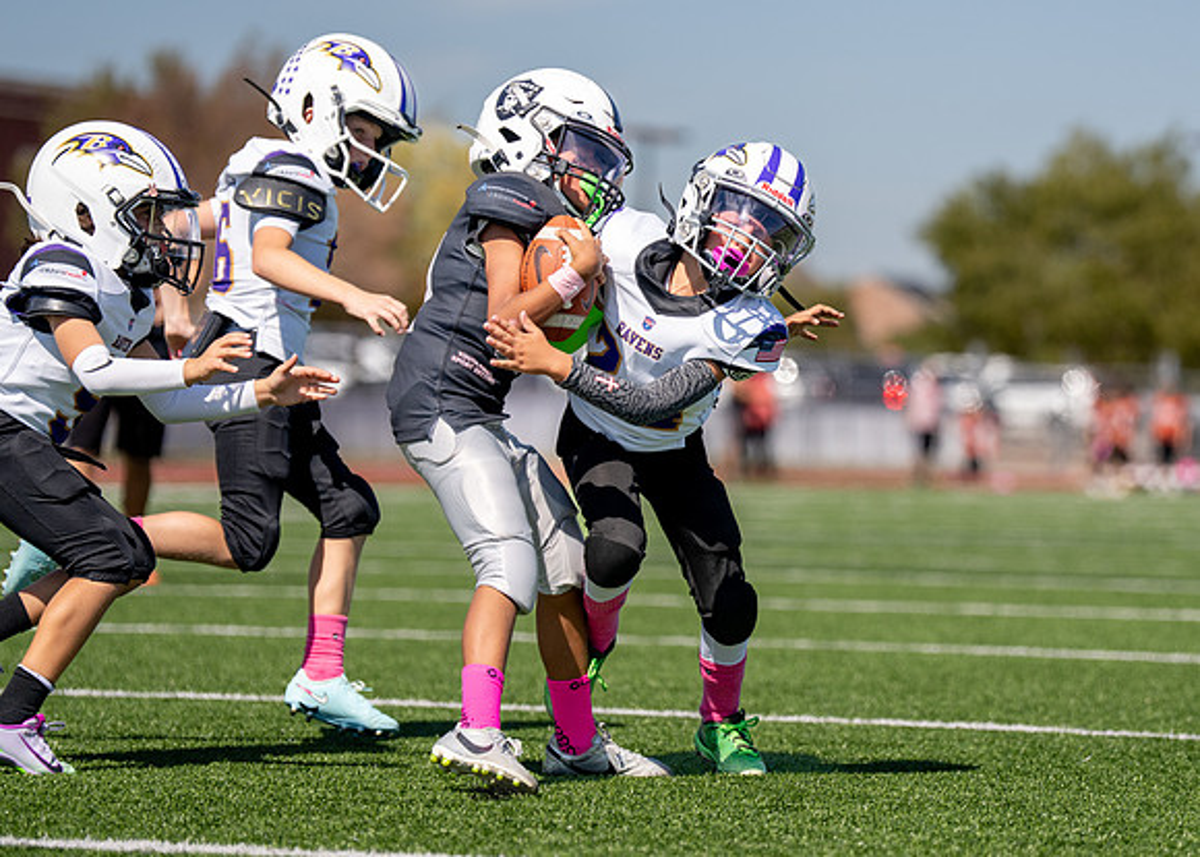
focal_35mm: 191
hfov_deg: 10.5
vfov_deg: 7.5
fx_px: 6503
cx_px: 783
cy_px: 417
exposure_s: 1/4000
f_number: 2.8
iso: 200
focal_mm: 144
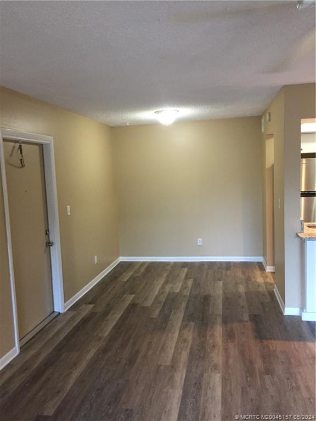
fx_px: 353
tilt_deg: -5.5
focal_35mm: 29
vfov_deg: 61.7
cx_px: 158
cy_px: 210
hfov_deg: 48.2
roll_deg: +3.3
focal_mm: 4.15
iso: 160
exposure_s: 1/30
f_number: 2.2
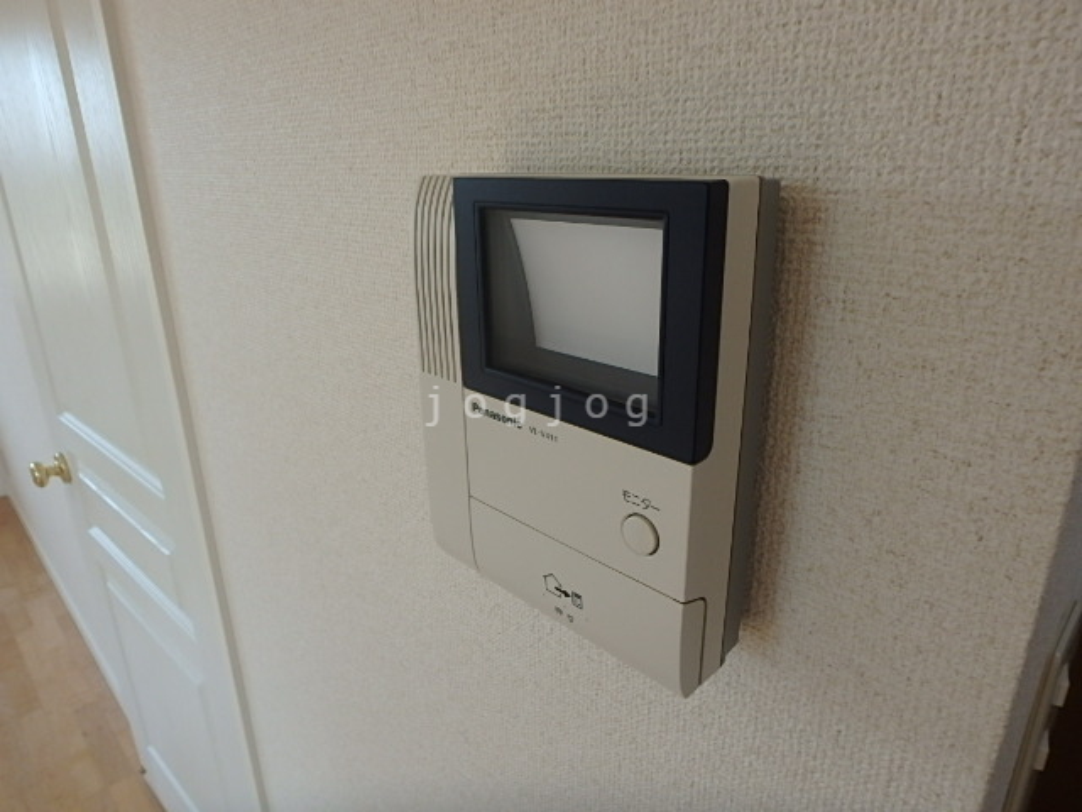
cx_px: 541
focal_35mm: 21
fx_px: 656
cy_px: 406
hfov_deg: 79.0
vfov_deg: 63.4
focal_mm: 3.7
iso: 160
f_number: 3.5
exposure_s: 1/60
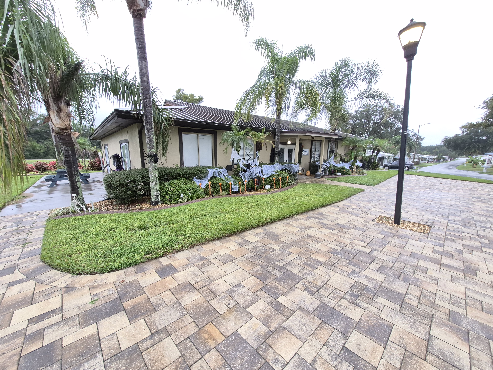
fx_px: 185
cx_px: 246
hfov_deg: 106.2
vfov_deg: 89.9
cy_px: 185
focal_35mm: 13
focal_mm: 1.74
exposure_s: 1/120
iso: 50
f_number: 2.2
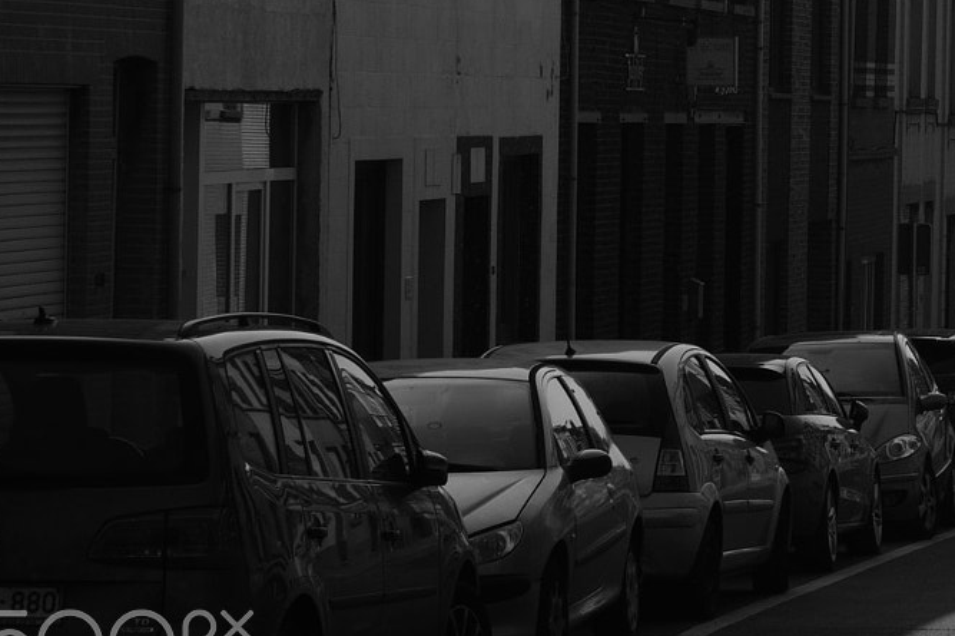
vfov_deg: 7.6
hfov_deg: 11.3
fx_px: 4772
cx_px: 1044
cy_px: 67
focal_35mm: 180
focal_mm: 50
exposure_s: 1/250
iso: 200
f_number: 16
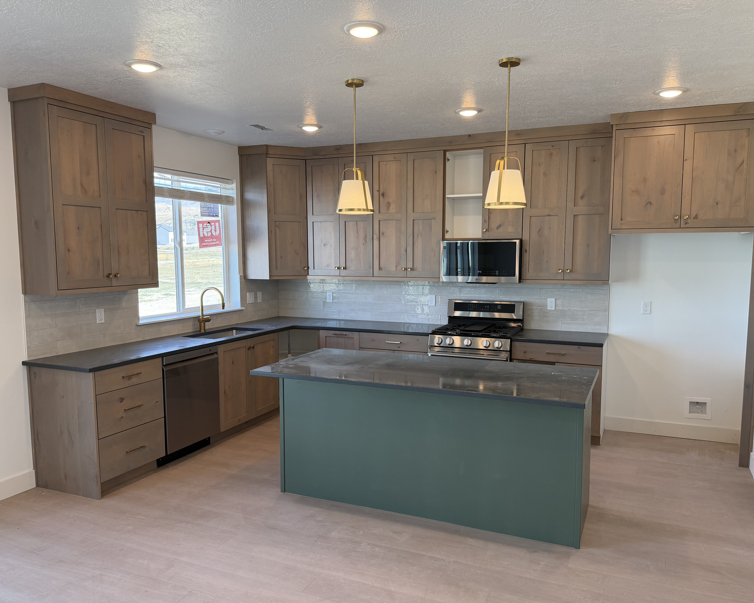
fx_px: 580
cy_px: 311
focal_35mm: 26
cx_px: 391
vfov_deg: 54.9
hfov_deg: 66.0
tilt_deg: -6.1
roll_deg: +0.0
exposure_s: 1/191
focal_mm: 6.76
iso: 100
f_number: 1.78
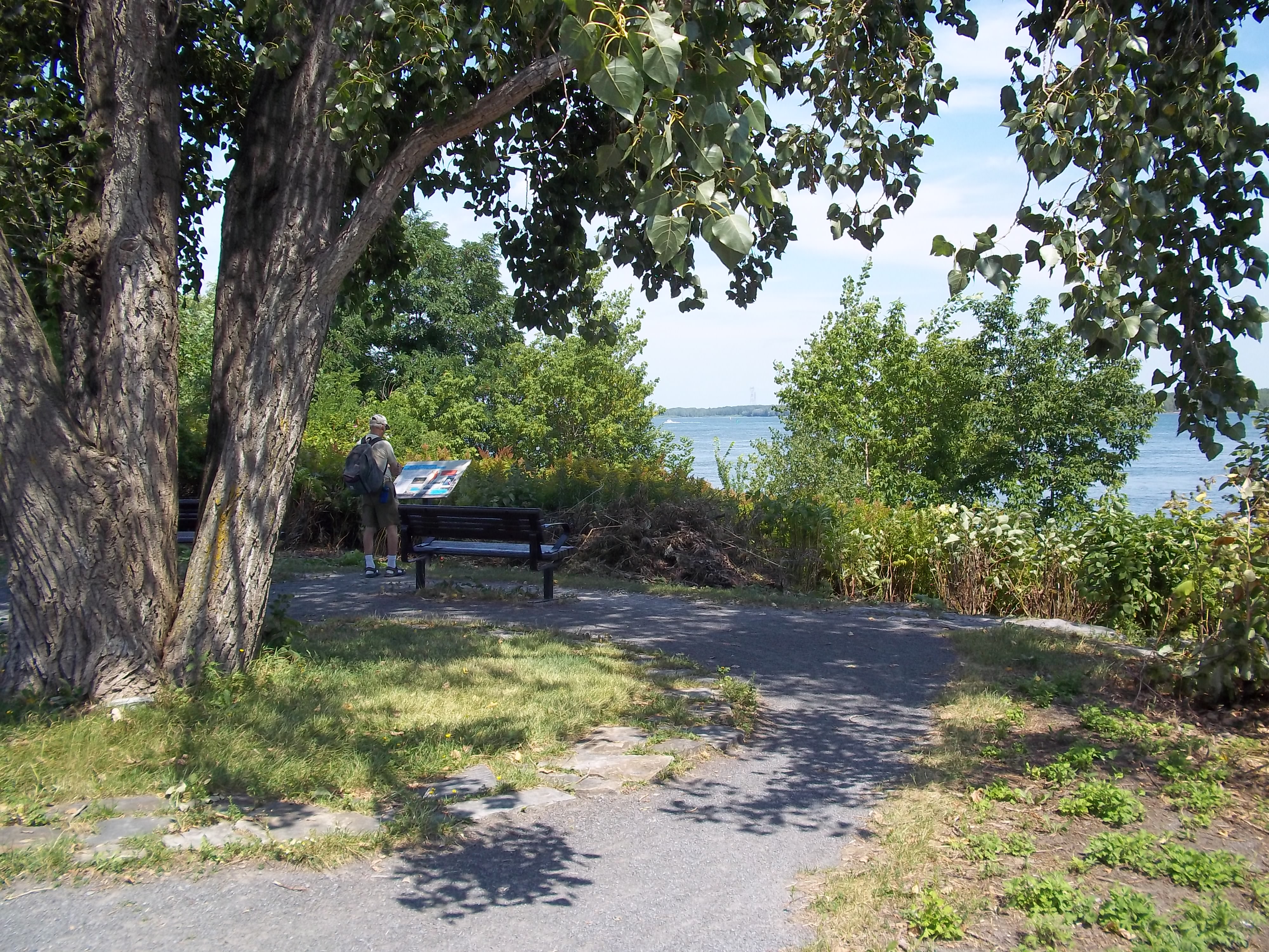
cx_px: 634
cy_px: 476
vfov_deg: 39.7
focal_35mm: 36
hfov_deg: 51.4
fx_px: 1320
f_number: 8
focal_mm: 6.5
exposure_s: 1/125
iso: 80
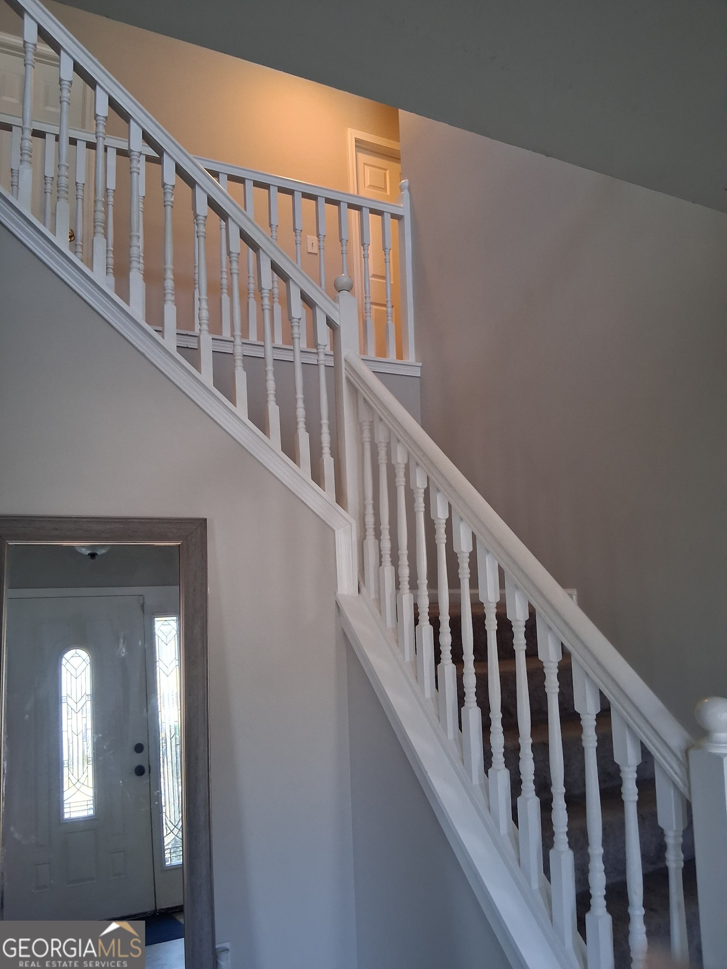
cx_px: 364
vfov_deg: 67.3
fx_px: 728
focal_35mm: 26
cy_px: 484
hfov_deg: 53.1
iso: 400
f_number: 1.8
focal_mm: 3.98
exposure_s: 1/60
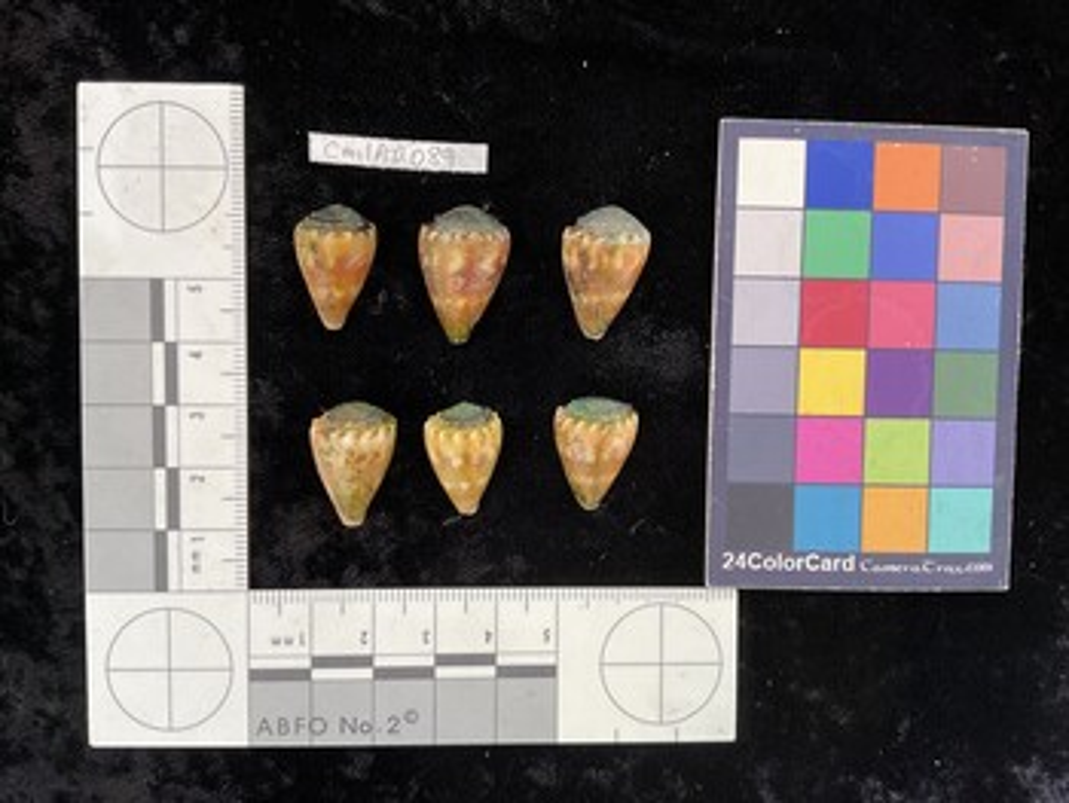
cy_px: 402
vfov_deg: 48.3
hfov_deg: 61.6
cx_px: 534
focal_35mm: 29
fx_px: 896
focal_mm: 3
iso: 50
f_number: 1.8
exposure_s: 1/60
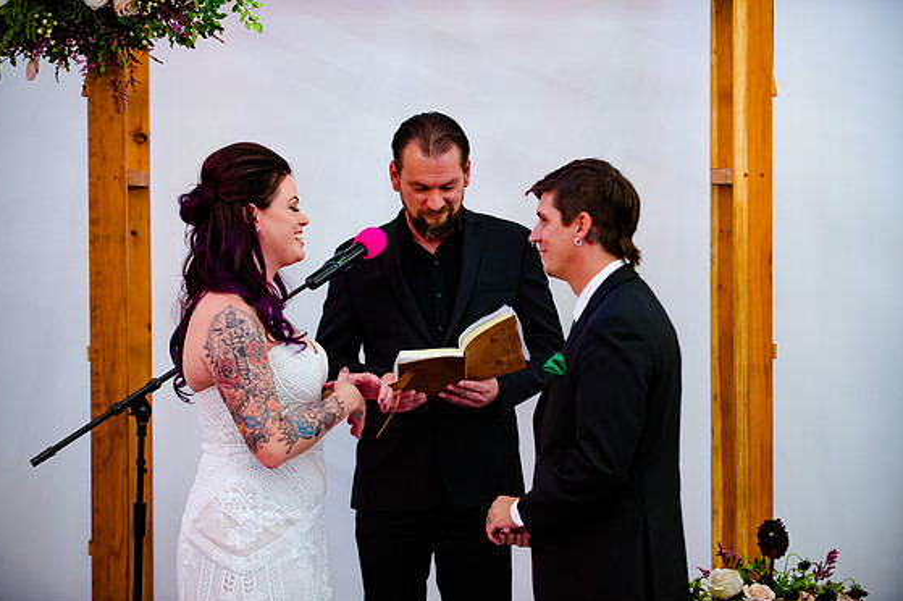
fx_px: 2732
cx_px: 457
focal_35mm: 109
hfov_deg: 18.8
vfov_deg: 12.6
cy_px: 299
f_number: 3.2
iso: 2500
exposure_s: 1/80
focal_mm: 105
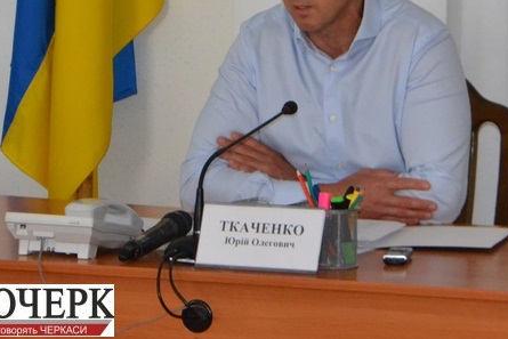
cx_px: 248
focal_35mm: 119
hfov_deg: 17.2
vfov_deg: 11.5
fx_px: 1676
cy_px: 96
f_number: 5.6
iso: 2500
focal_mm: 55
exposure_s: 1/60
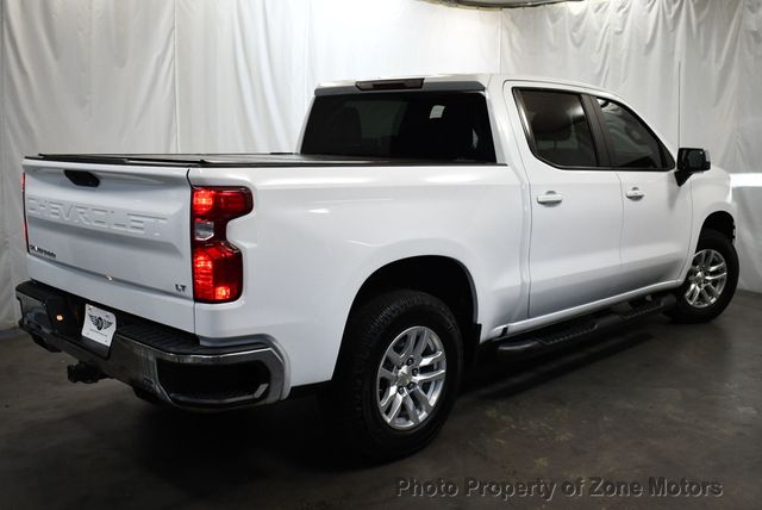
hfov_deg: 53.1
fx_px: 763
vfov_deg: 36.9
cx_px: 381
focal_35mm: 36
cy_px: 255
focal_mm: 18
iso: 800
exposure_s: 1/200
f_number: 3.5
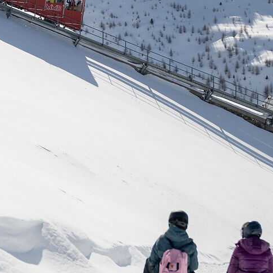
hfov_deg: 13.4
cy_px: 27
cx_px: 40
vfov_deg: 13.4
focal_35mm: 129
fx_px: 1151
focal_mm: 38
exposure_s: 1/6400
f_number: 3.5
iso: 160
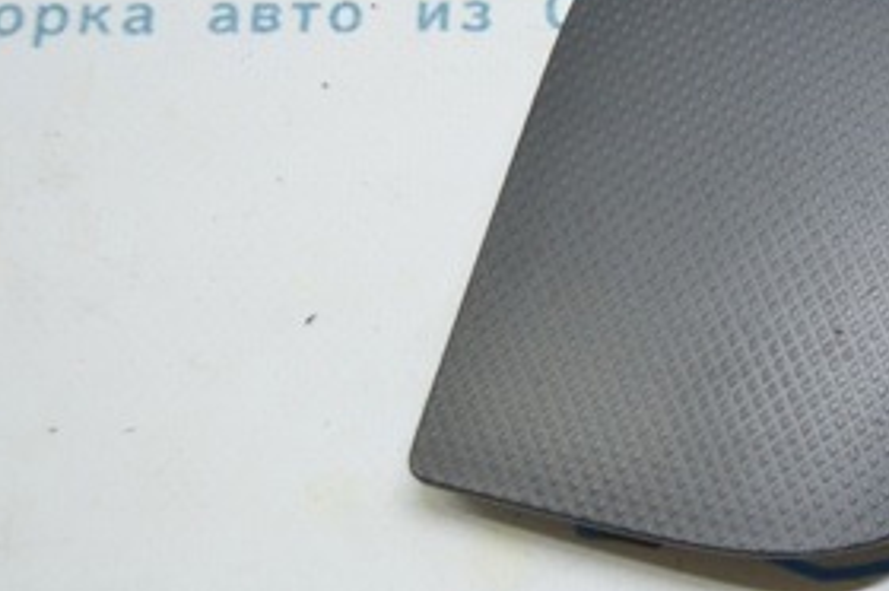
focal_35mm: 89
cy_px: 272
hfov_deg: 22.3
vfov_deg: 15.3
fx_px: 2195
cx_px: 800
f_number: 4
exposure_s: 1/50
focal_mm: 26
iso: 400
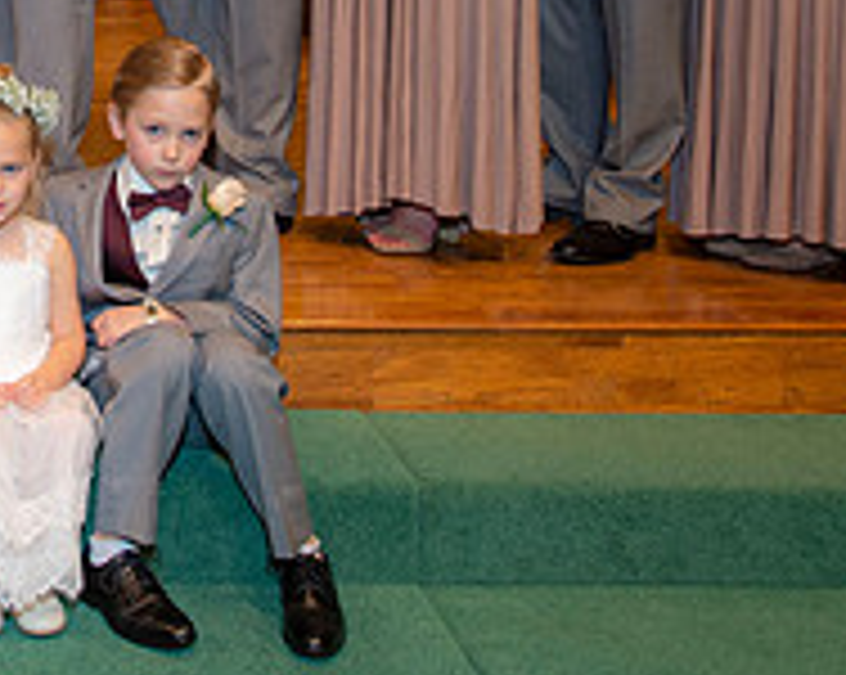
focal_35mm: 62
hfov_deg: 27.7
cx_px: -97
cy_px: -113
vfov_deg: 22.8
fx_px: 1551
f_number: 3.5
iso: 800
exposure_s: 1/160
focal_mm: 20
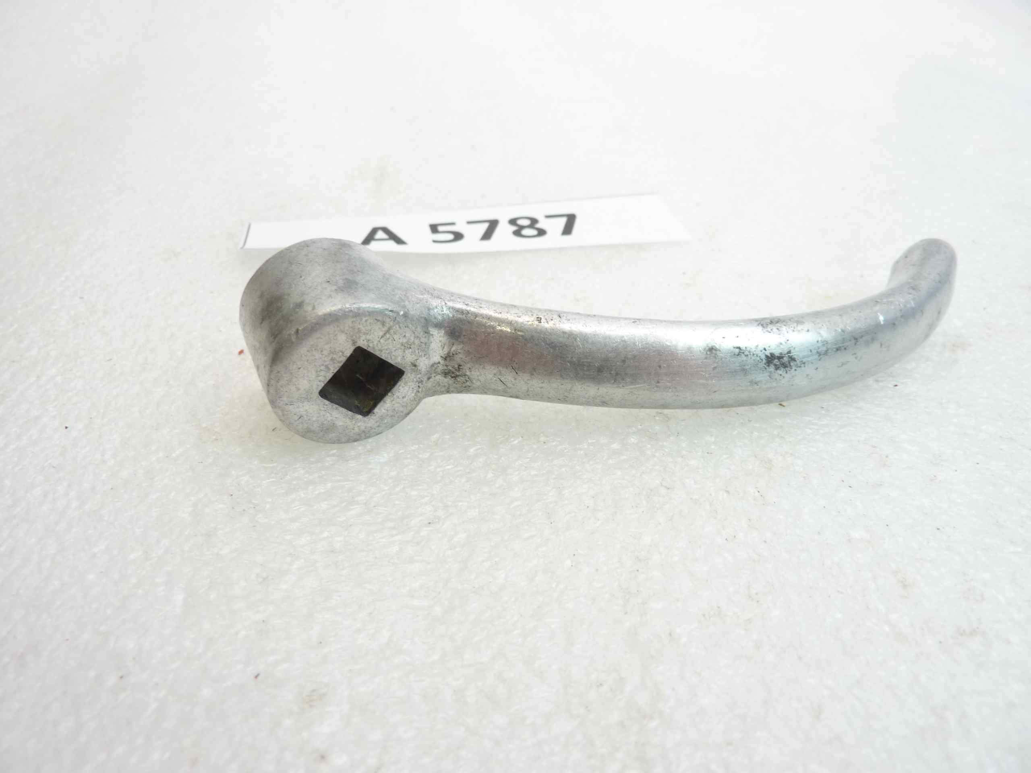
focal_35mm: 25
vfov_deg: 54.9
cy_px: 386
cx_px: 516
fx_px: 745
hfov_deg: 69.4
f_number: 3.3
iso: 80
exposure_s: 1/20
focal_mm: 4.1
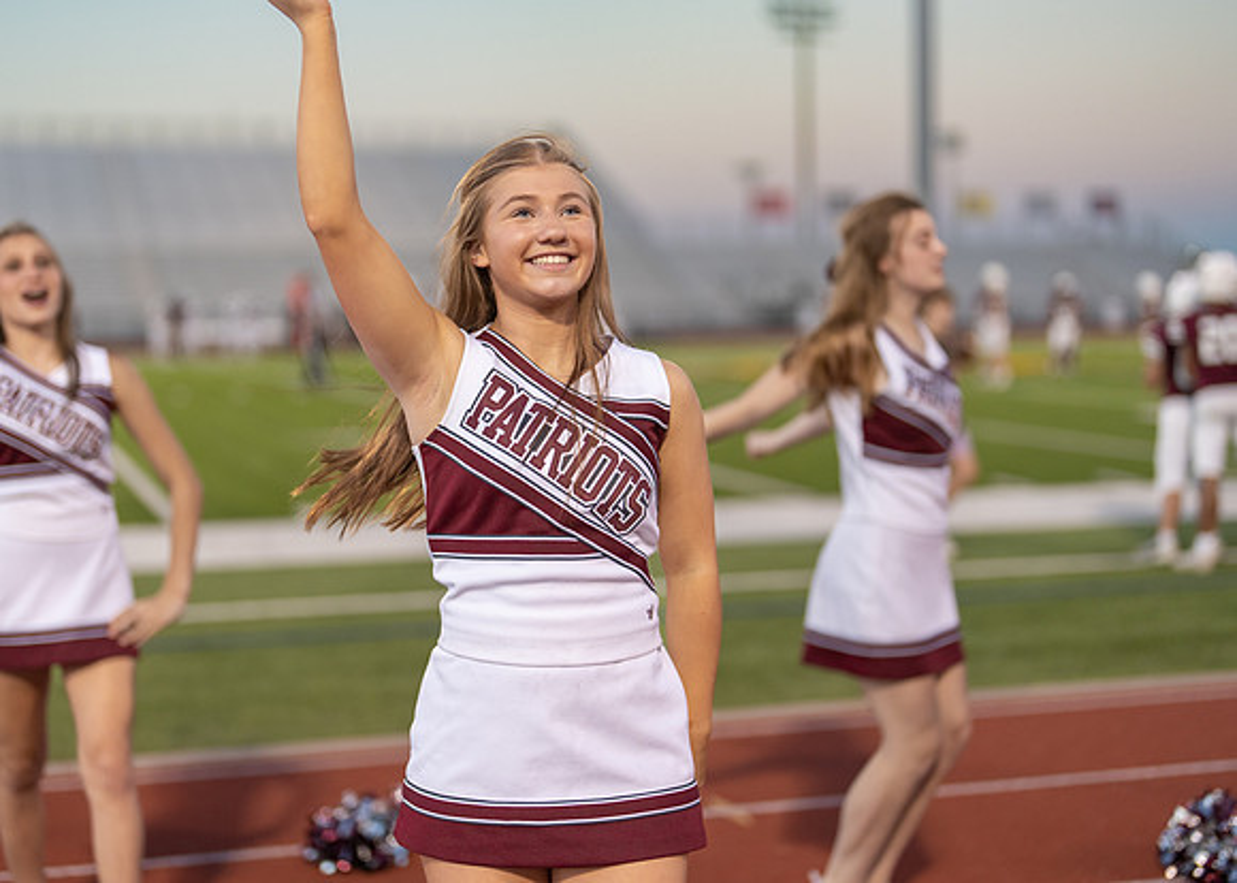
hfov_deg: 33.5
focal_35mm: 59
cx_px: 583
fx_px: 2057
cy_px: 398
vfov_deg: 24.2
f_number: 1.2
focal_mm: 50
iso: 400
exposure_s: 1/1000
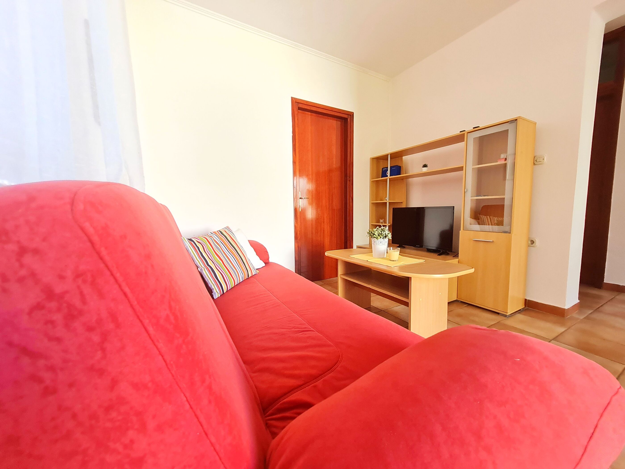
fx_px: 235
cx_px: 312
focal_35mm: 13
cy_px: 234
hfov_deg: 106.2
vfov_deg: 89.9
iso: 200
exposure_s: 1/50
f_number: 2.2
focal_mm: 1.74
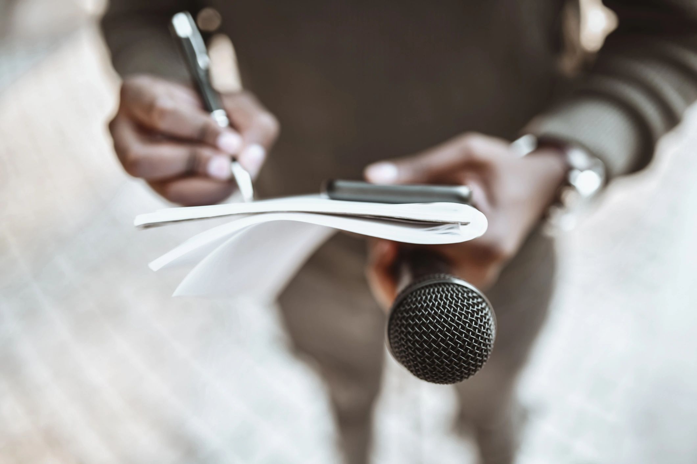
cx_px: 348
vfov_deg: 37.9
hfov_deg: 54.4
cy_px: 232
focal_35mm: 35
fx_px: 678
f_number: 1.8
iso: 64
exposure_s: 1/320
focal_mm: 35
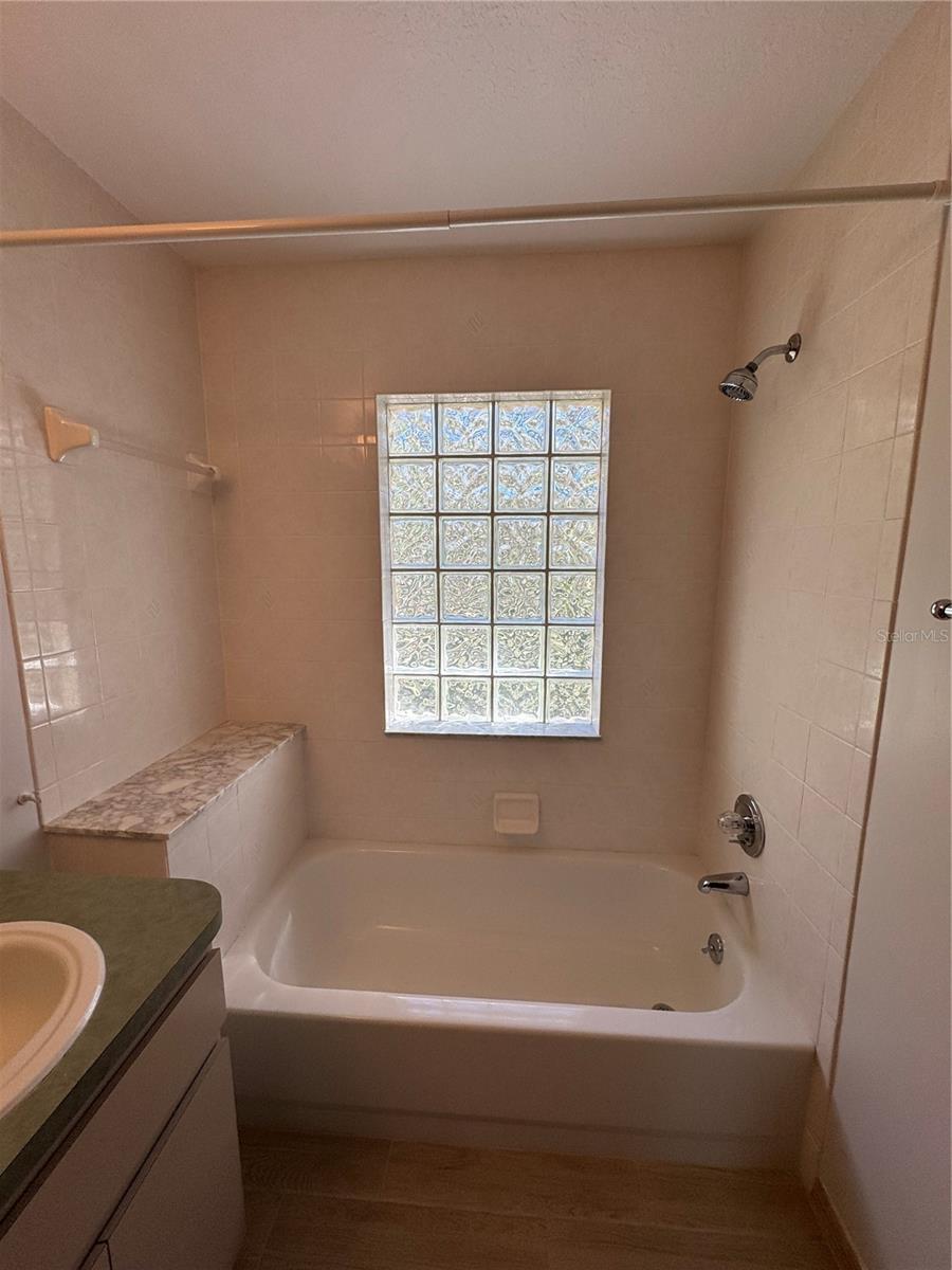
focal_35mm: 14
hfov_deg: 85.7
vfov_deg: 102.1
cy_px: 635
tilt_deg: -9.1
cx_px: 476
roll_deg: +0.2
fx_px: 513
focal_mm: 2.22
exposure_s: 1/125
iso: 40
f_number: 2.2
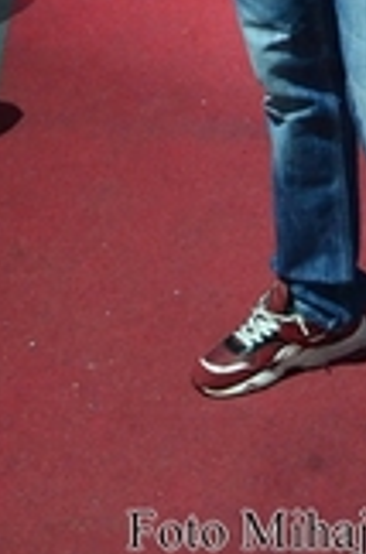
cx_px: 387
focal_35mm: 336
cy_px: -318
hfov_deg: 4.1
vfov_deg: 6.1
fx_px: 5157
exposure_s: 1/160
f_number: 5.3
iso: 2000
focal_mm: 70
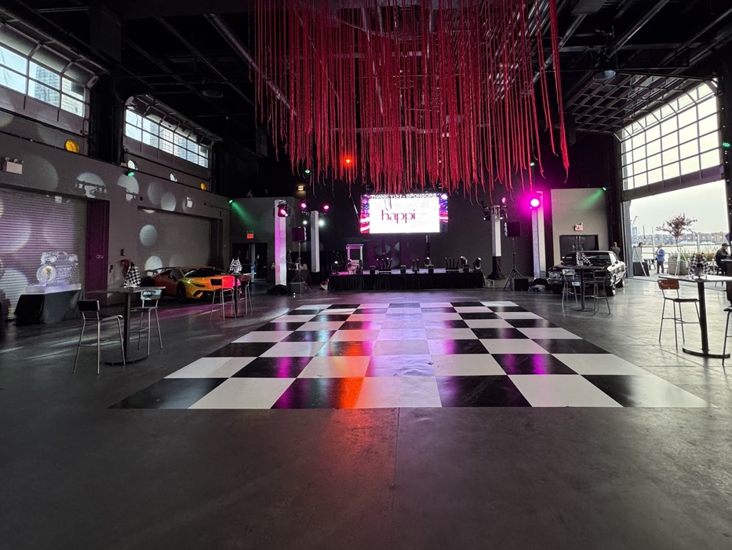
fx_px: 381
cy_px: 226
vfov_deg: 71.0
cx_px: 386
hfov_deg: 87.7
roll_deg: +0.8
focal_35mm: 18
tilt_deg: +2.8
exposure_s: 1/120
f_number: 2.2
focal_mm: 2.22
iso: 320
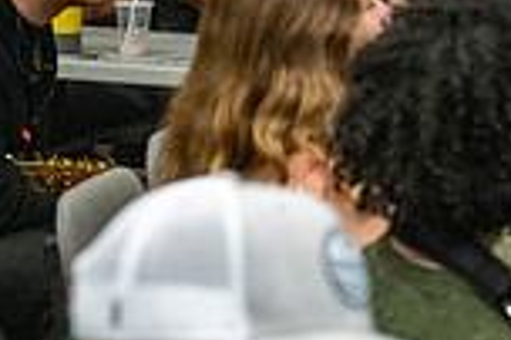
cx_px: 481
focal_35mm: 267
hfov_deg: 7.7
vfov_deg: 5.1
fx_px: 3786
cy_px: -301
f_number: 4
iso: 10000
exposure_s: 1/500
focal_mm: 70
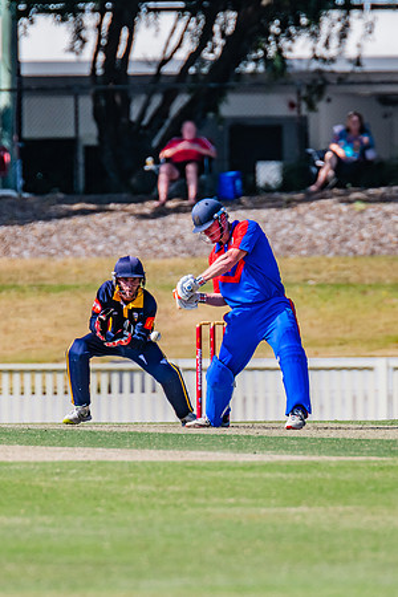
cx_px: 294
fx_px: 15124
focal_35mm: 912
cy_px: 295
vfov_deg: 2.3
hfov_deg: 1.5
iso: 640
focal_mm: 600
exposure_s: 1/2000
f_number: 7.1
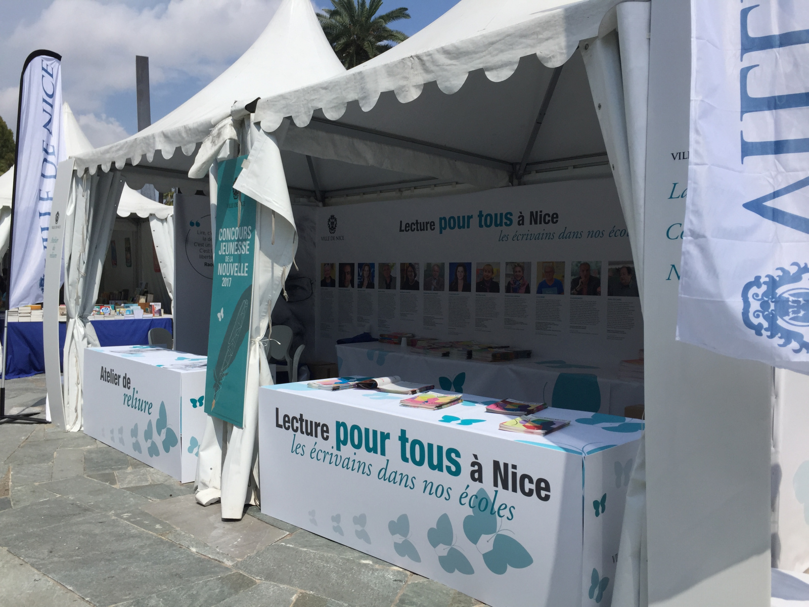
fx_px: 678
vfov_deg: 48.2
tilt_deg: -2.0
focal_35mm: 29
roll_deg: -0.2
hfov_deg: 61.7
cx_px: 404
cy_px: 304
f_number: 2.2
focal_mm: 4.15
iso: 32
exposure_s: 1/3968
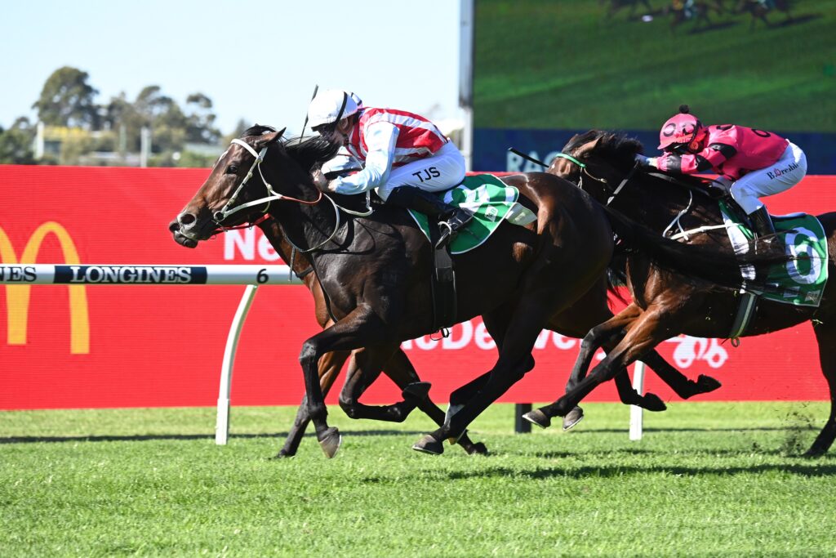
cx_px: 418
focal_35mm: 200
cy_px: 279
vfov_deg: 6.9
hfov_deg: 10.3
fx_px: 4645
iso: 800
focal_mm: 200
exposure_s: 1/1600
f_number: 5.3
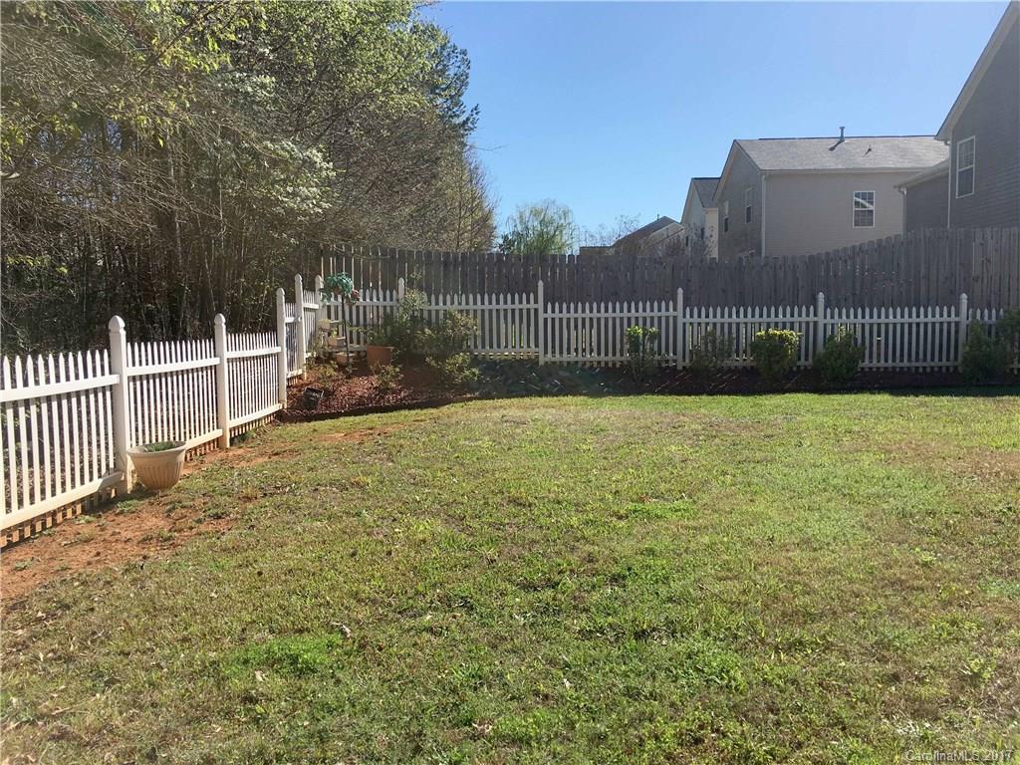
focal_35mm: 29
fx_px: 855
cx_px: 510
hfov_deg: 61.7
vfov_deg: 48.2
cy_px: 382
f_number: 2.2
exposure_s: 1/1832
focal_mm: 4.15
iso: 25
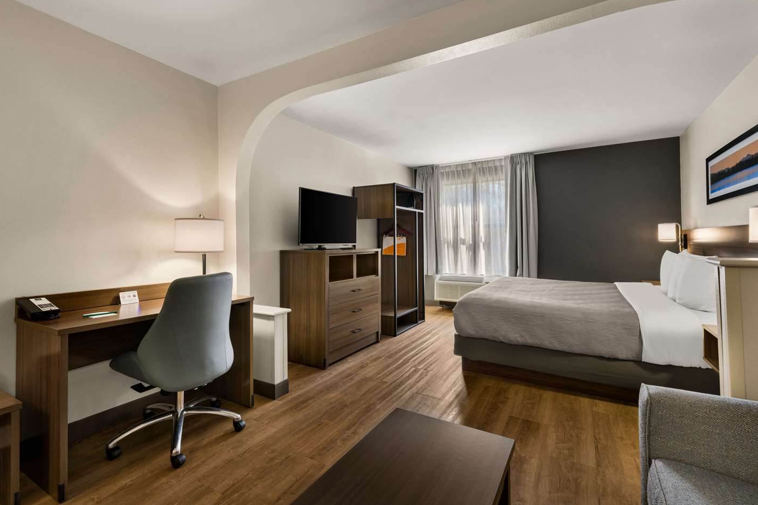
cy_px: 246
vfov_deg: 70.4
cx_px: 365
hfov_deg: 93.2
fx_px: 358
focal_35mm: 17
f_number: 11
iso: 320
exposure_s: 1/1.25
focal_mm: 16
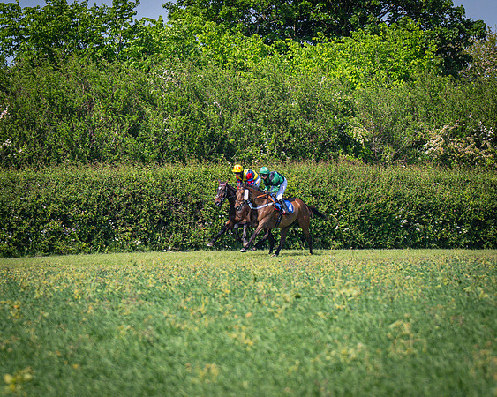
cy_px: 210
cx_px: 260
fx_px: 8895
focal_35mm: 605
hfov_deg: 3.2
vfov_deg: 2.6
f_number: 5
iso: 400
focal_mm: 200
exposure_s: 1/2000
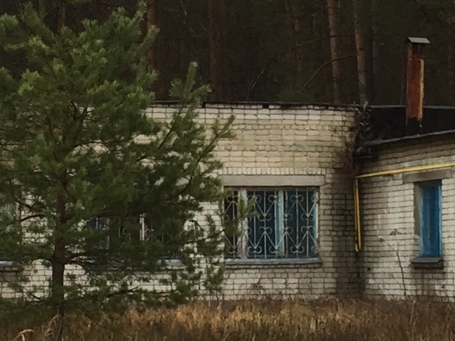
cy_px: 142
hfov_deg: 13.5
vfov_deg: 10.2
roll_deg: -1.5
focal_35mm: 146
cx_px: 180
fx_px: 1919
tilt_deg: +4.4
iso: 32
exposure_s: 1/226
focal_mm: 4.15
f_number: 2.2
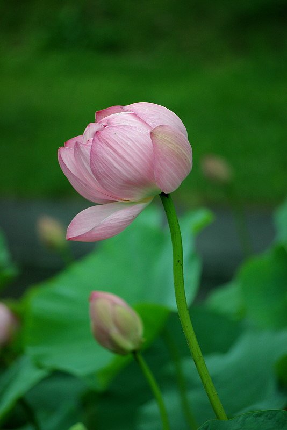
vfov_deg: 6.9
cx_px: 144
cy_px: 215
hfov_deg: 4.6
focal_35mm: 300
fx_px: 3584
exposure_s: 1/200
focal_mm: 200
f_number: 5.6
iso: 400
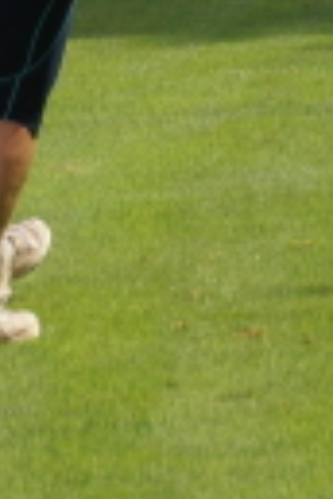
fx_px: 6174
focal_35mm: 445
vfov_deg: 4.6
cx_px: 321
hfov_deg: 3.1
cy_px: -321
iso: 100
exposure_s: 1/125
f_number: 5.6
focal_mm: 40
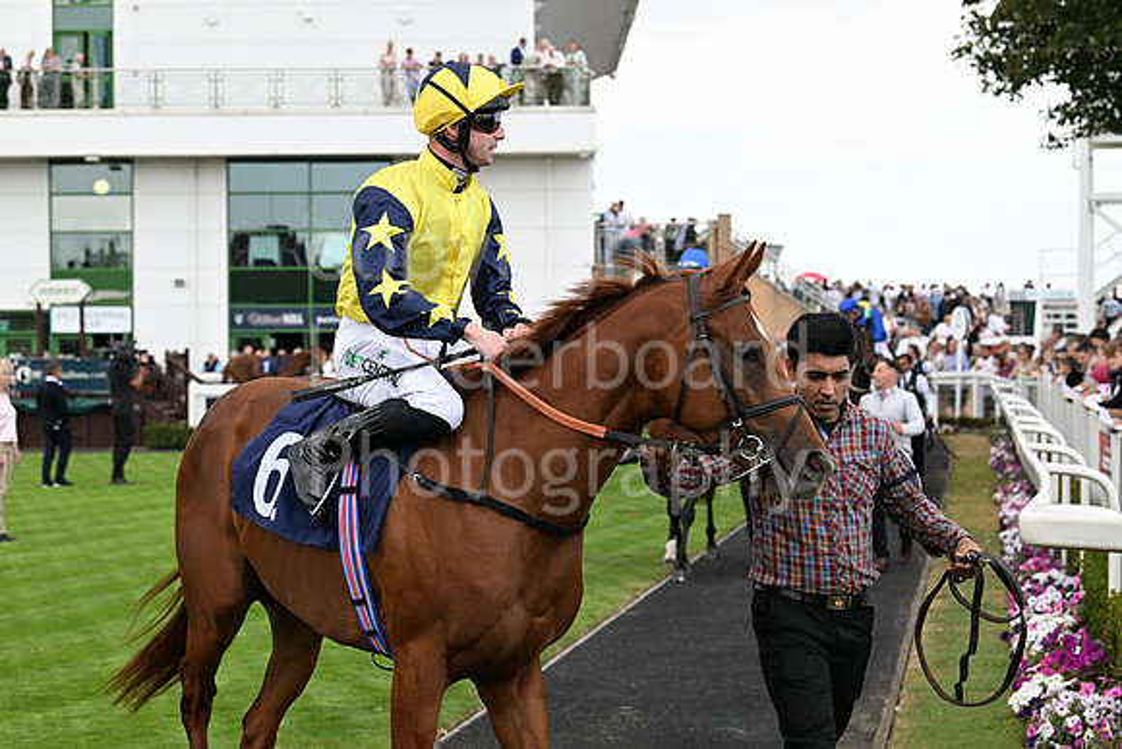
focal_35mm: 78
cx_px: 561
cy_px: 374
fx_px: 2431
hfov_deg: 26.0
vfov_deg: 17.5
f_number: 5.6
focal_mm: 78
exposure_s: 1/500
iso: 400
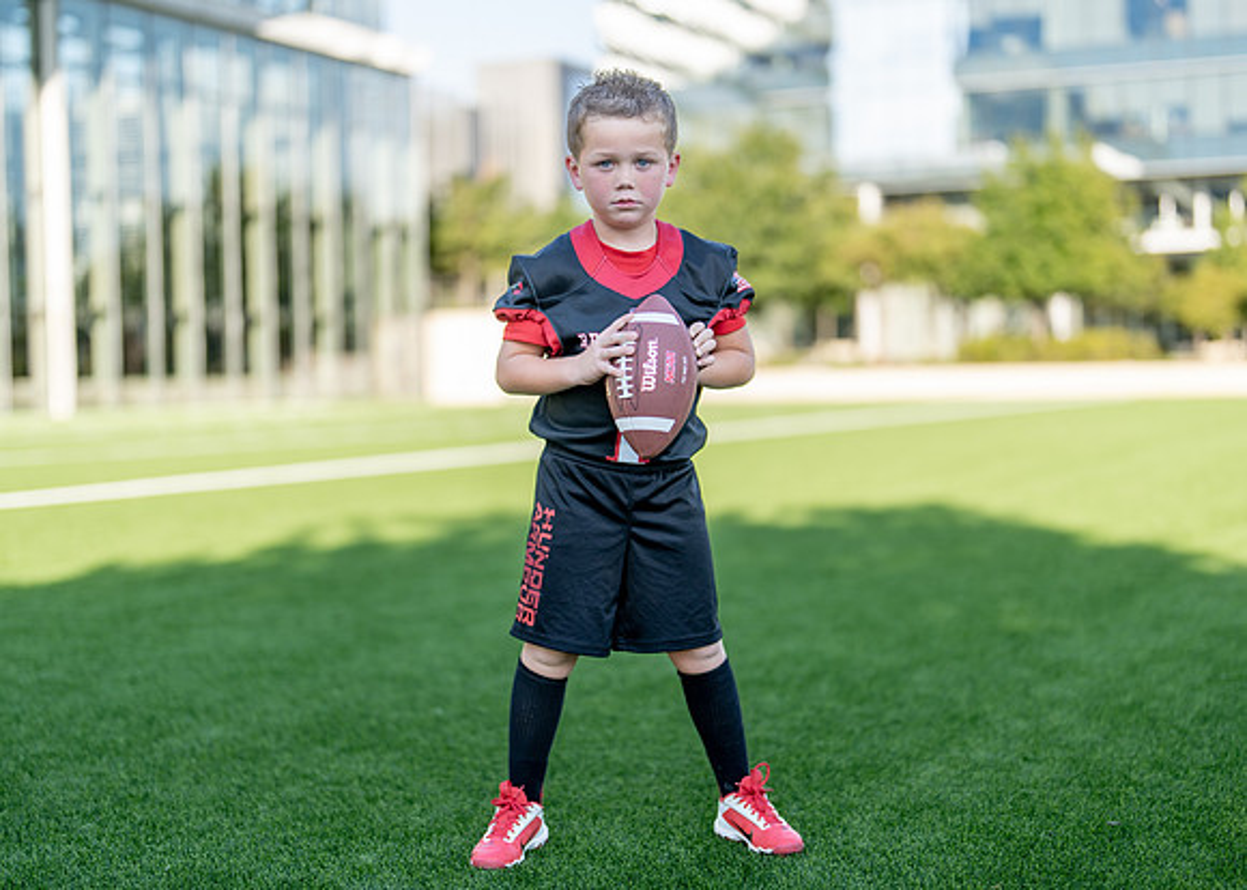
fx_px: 1971
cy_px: 447
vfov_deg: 25.5
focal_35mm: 56
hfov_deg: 35.1
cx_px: 640
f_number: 1.2
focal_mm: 50
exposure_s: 1/2000
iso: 100
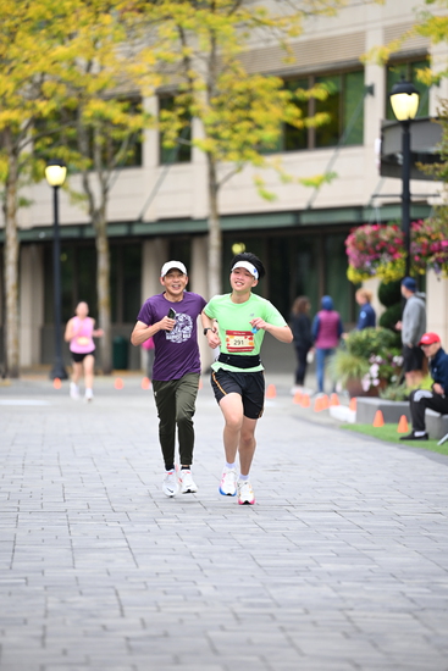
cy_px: 336
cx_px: 224
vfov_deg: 10.3
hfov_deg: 6.9
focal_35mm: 200
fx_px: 3731
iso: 1000
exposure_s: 1/1250
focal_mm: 200
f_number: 2.8
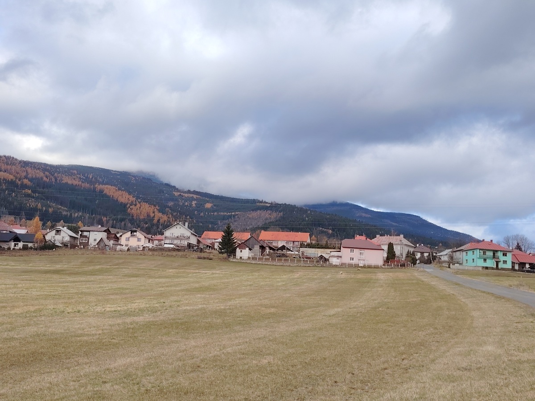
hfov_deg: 44.8
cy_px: 200
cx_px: 268
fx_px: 649
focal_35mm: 42
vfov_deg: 34.3
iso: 100
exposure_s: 1/334
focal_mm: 5.25
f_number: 1.75
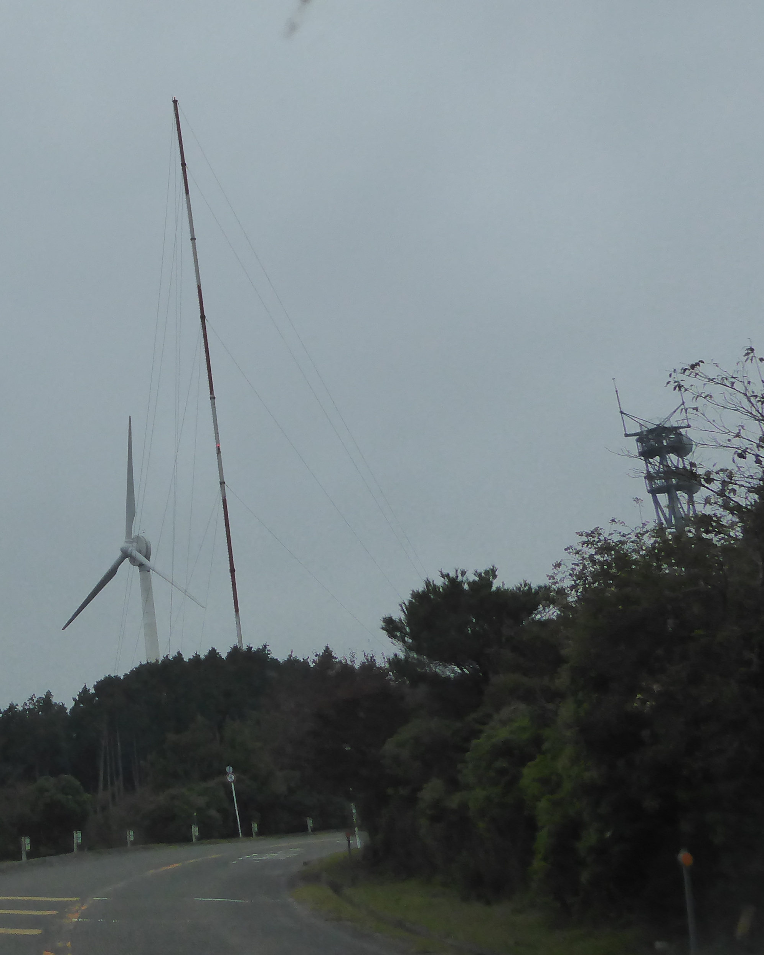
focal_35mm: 48
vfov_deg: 38.6
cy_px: 370
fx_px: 1357
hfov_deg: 28.9
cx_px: -43
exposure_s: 1/320
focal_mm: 4.3
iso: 200
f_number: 3.3
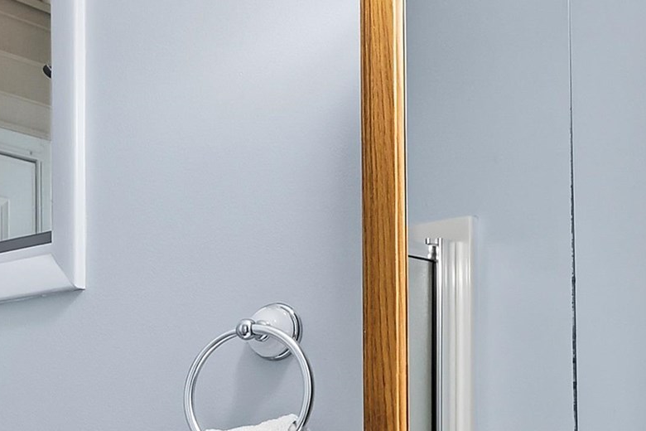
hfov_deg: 26.6
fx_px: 1209
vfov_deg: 19.3
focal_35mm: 67
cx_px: -128
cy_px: 479
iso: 640
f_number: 7.1
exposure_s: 1/20
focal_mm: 17.1
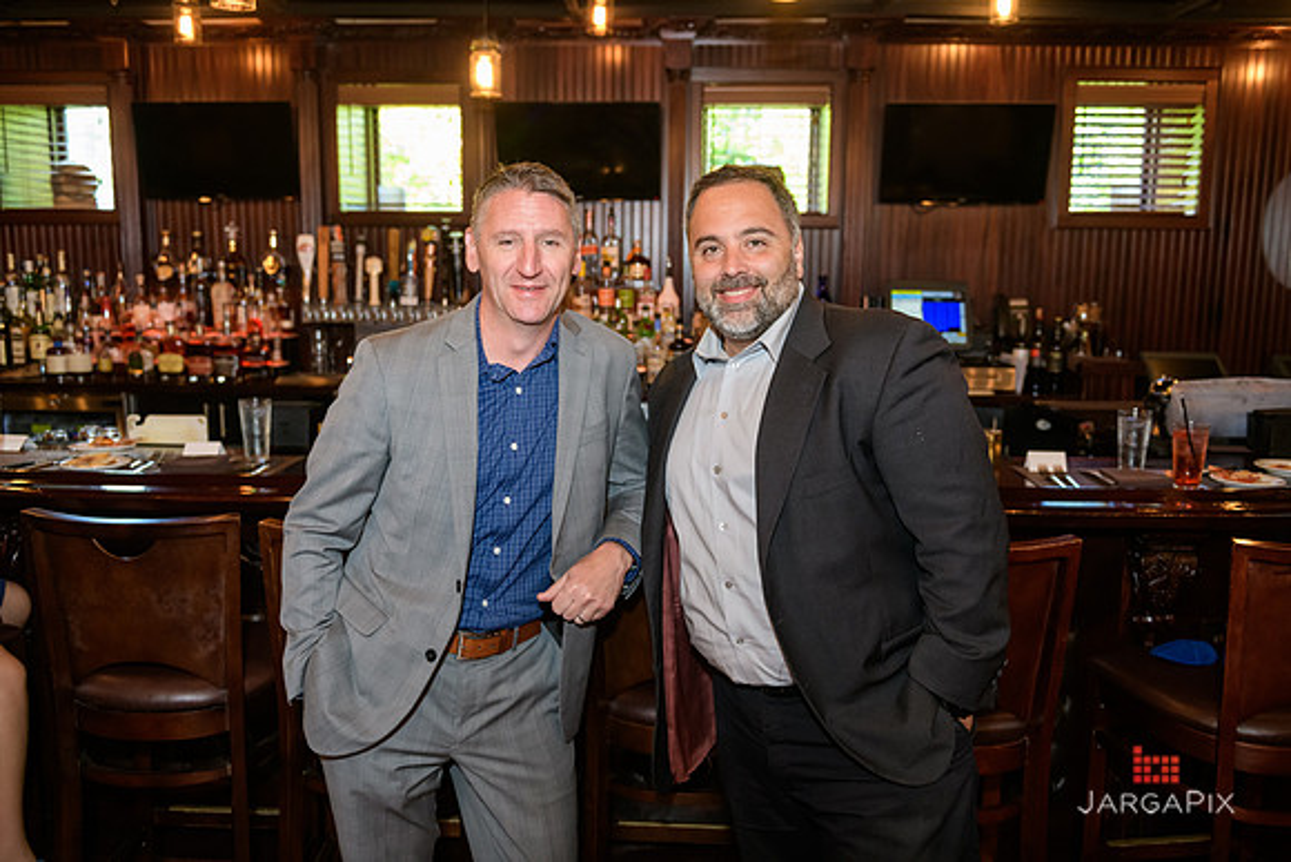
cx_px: 646
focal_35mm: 31
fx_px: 1112
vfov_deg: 42.3
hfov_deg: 60.3
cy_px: 431
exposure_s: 1/125
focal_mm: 31
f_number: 3.2
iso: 1600
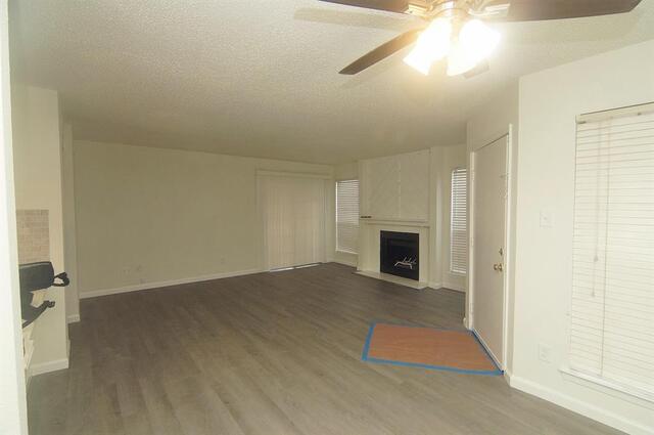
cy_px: 218
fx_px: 299
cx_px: 327
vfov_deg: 71.9
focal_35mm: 16
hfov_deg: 95.1
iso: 800
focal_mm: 11
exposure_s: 1/60
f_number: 6.3
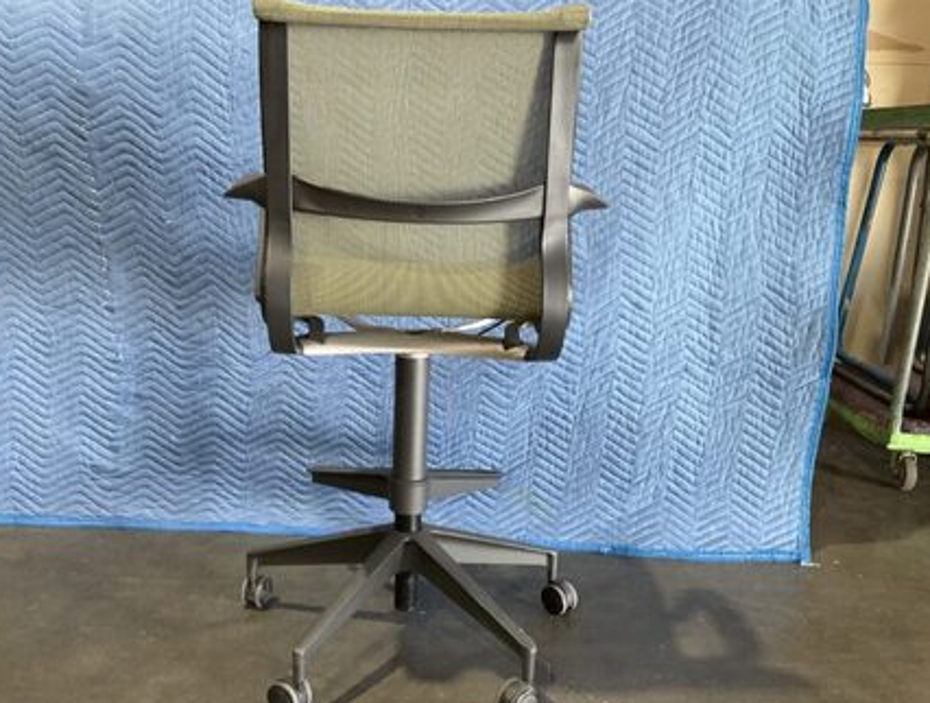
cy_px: 374
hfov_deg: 53.7
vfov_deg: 42.0
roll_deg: -2.2
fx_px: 916
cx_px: 413
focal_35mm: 34
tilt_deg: -14.4
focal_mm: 3
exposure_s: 1/60
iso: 125
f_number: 1.8
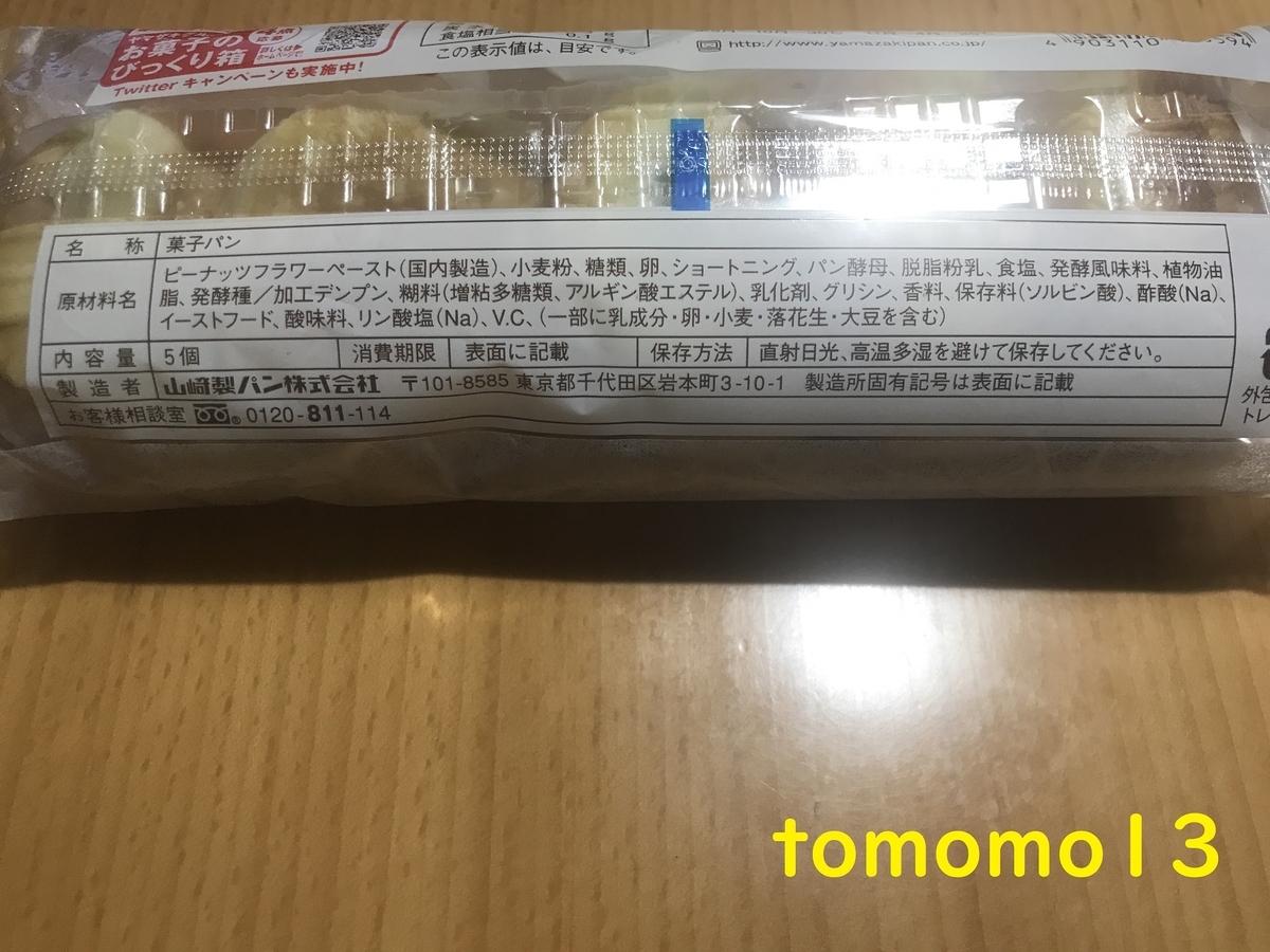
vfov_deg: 49.7
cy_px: 476
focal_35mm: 28
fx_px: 1027
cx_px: 635
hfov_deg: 63.4
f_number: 1.8
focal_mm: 3.99
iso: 32
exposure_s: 1/24
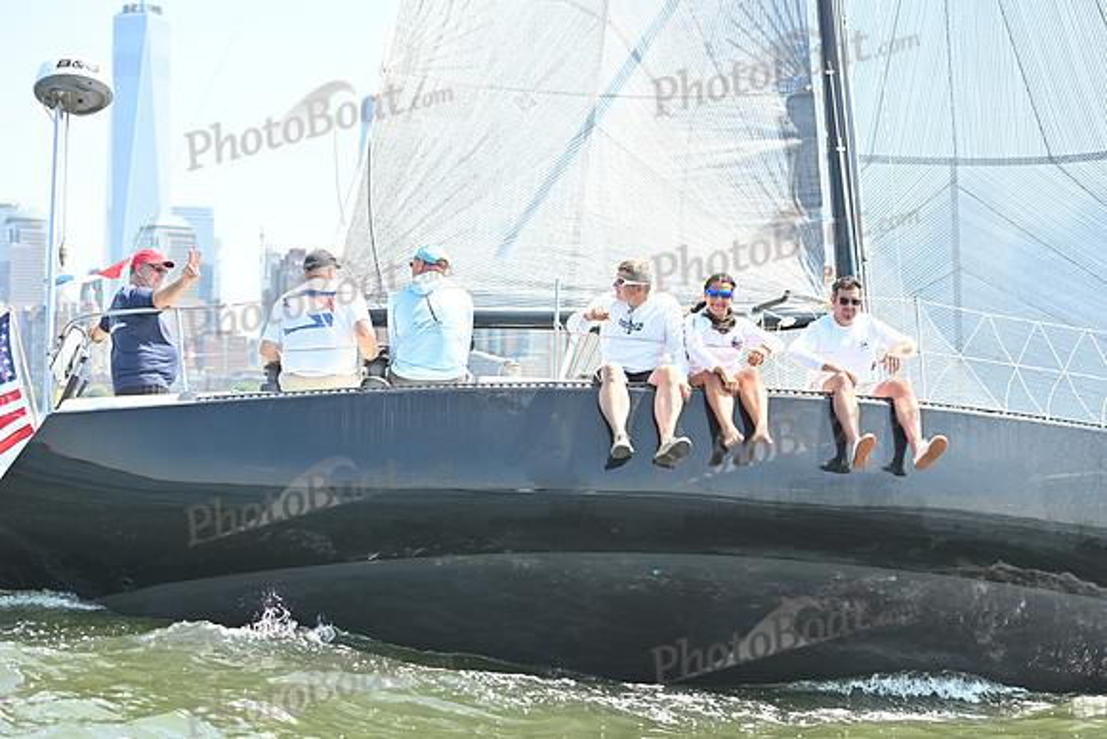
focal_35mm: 70
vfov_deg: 19.5
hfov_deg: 28.8
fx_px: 2153
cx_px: 554
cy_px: 370
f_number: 3.5
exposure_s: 1/1250
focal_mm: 70
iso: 320
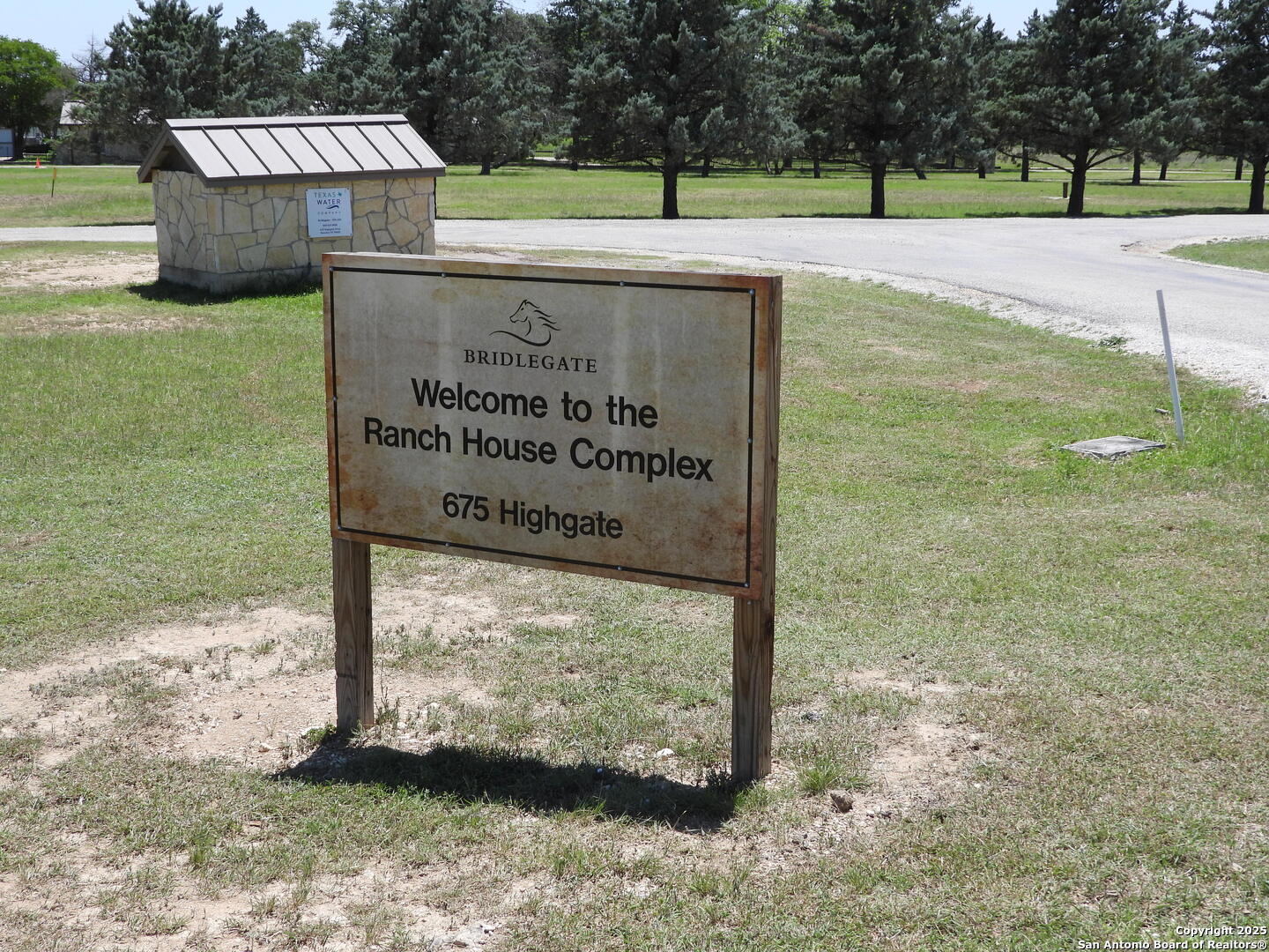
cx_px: 634
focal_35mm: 47
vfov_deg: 30.9
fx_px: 1723
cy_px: 476
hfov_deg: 40.4
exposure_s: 1/1000
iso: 100
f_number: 3.2
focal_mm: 8.5
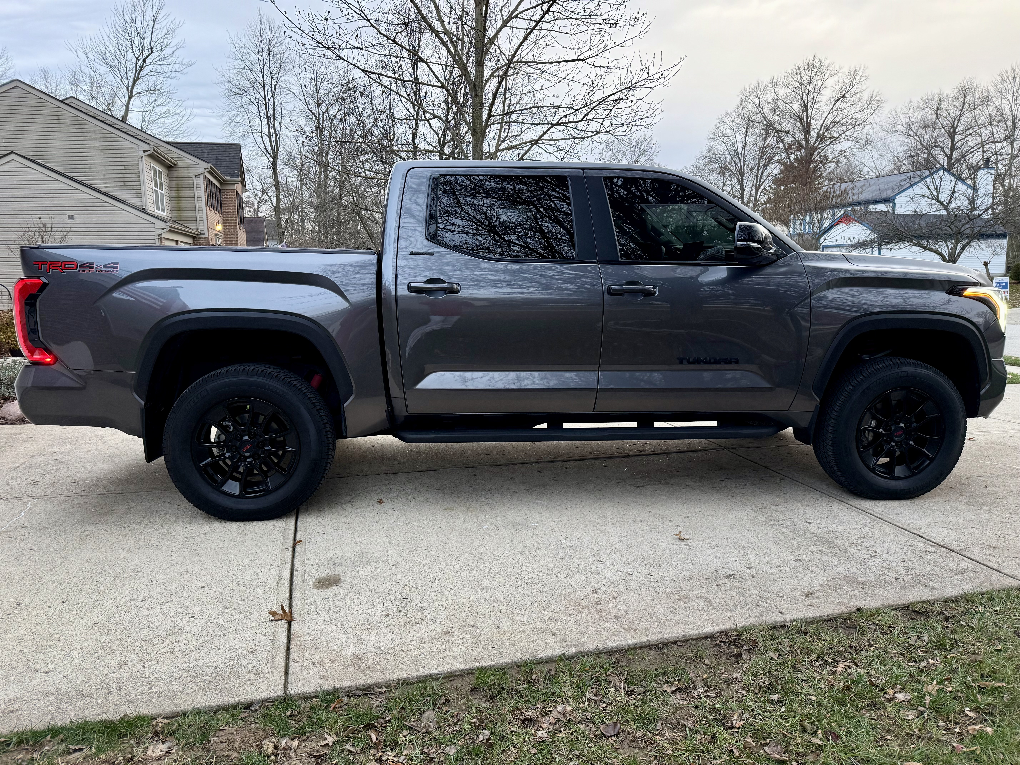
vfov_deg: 56.8
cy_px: 382
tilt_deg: -8.1
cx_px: 510
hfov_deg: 71.6
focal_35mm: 24
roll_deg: +1.2
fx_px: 707
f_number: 1.78
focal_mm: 6.76
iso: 200
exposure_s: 1/96
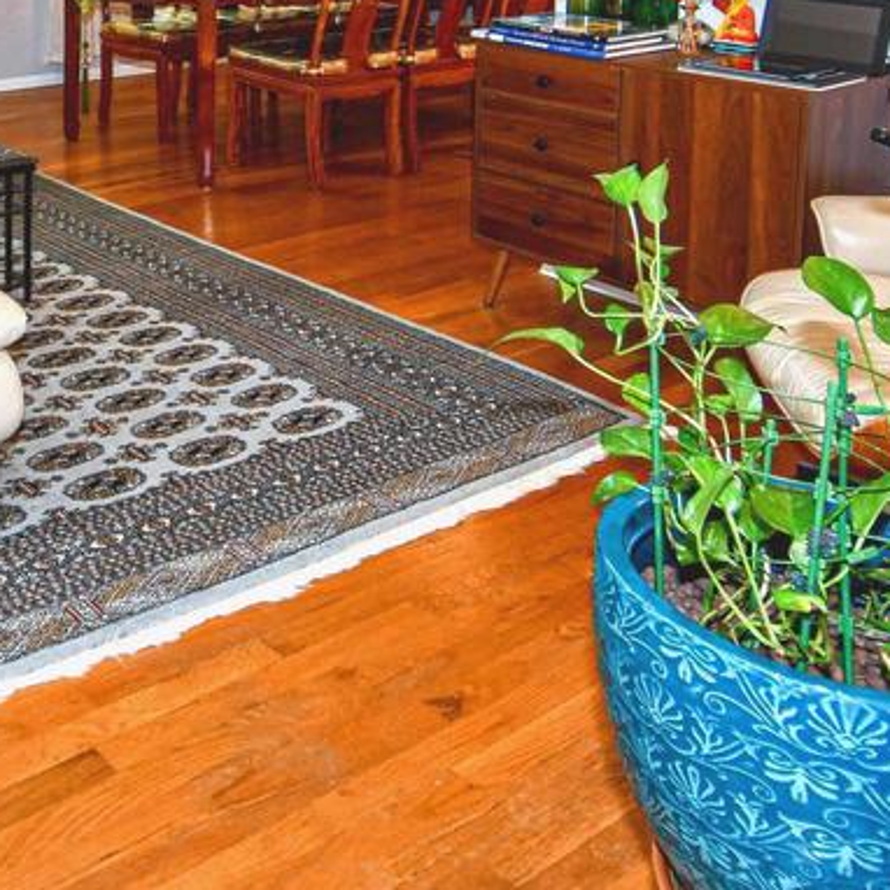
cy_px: 101
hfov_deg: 35.9
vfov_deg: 38.3
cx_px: -49
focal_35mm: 41
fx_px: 1193
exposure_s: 1/60
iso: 400
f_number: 4
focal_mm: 12
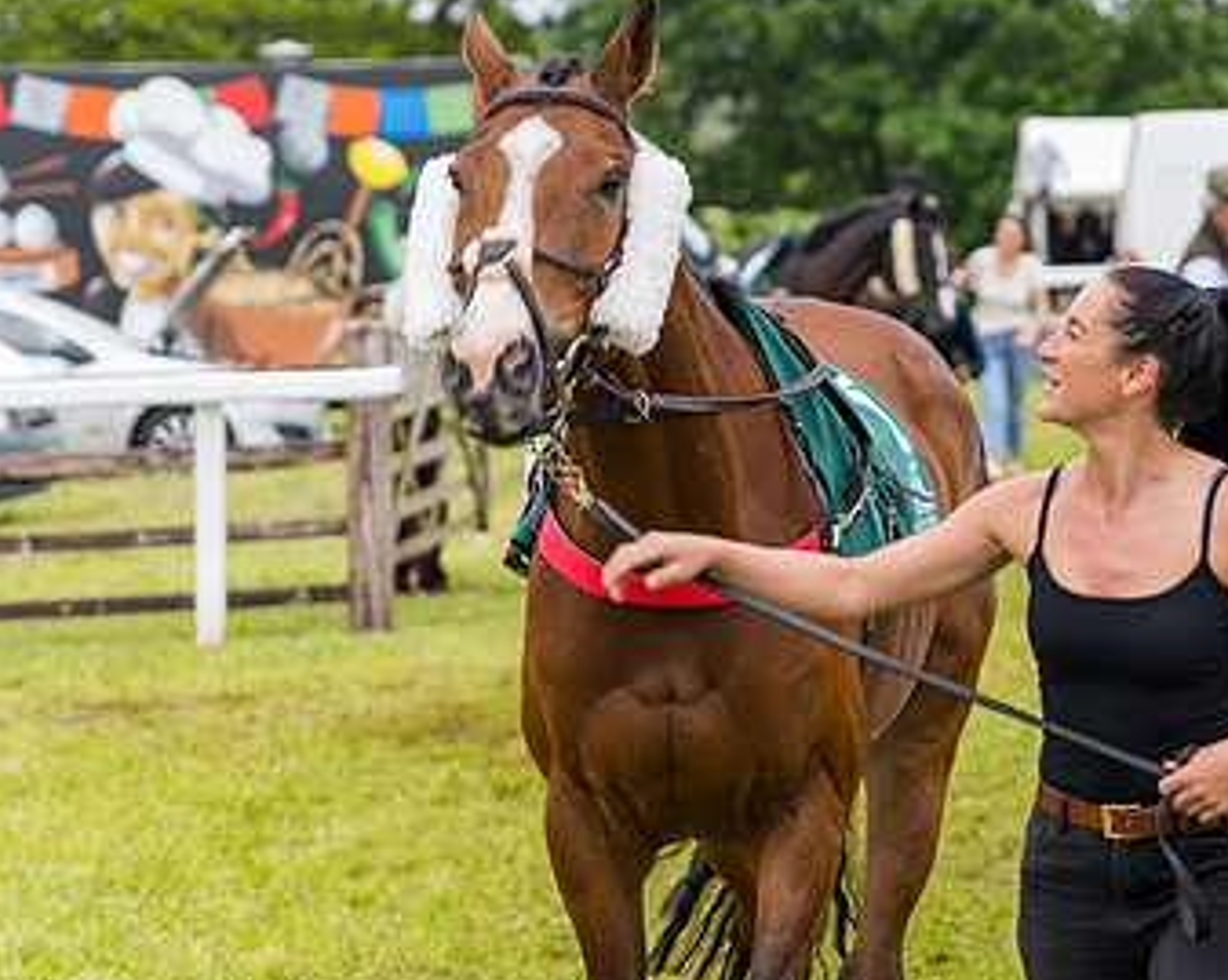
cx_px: 1030
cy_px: 490
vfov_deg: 7.6
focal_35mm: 202
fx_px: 7335
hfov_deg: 9.5
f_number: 4
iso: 50
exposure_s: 1/160
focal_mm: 105
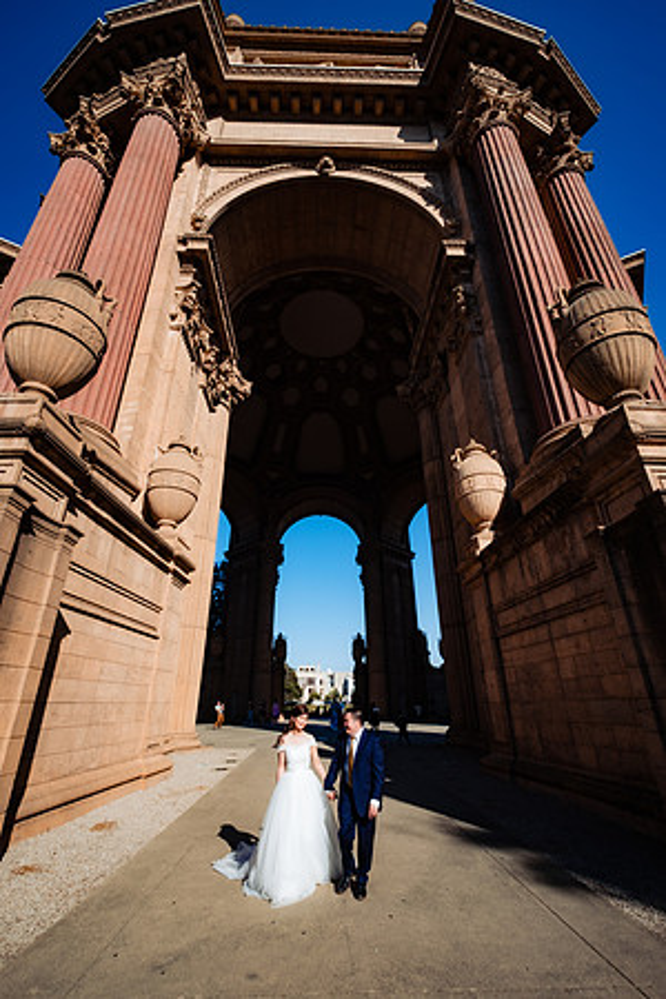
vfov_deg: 100.4
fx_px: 416
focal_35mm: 15
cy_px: 500
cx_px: 333
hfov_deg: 77.3
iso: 160
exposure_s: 1/250
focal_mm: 10
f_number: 9
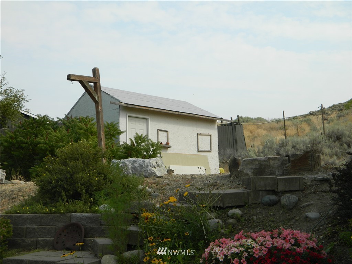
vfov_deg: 30.9
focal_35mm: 47
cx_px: 176
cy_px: 132
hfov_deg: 40.4
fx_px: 478
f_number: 3.6
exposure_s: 1/800
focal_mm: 8.4
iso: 80
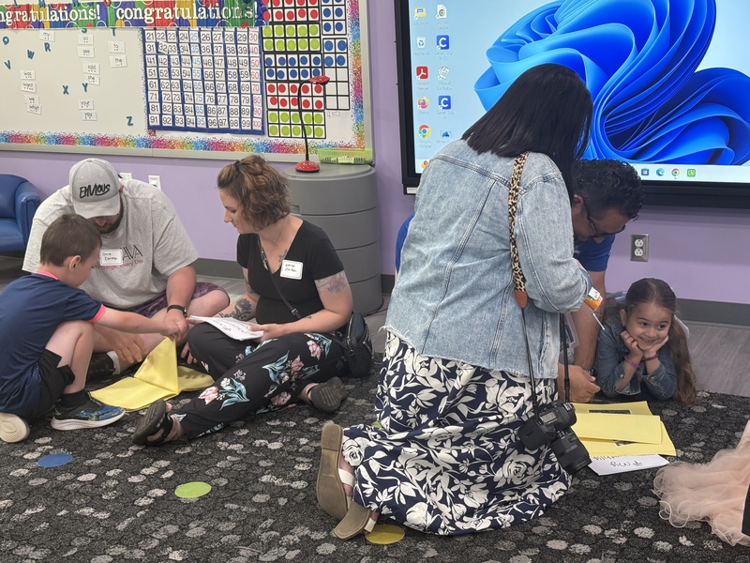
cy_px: 282
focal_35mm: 48
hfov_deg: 39.7
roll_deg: +2.2
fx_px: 1040
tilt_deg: -15.0
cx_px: 375
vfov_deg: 30.3
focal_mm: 6.76
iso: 160
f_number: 1.78
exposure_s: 1/77
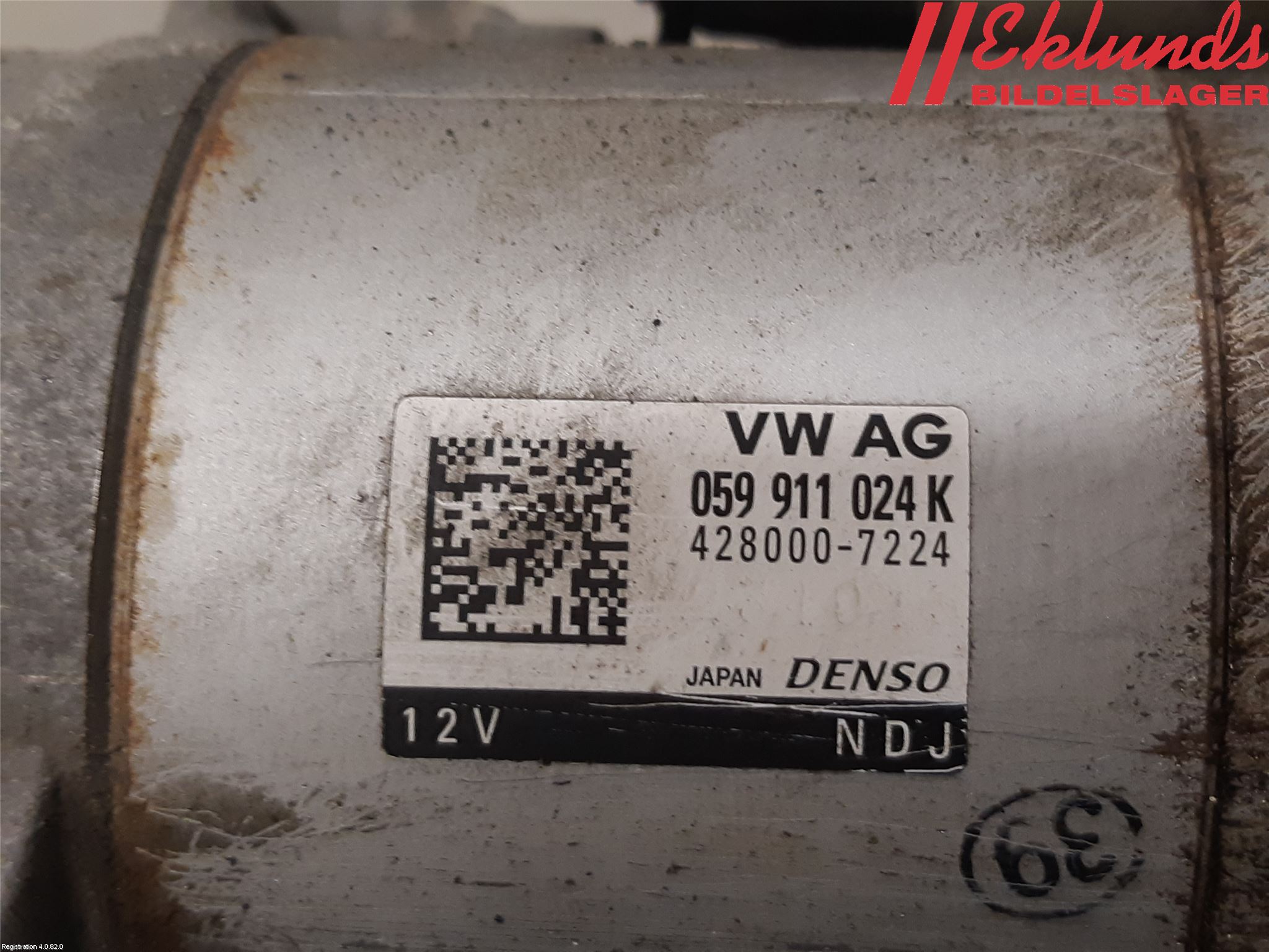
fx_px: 953
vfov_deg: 53.1
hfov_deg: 67.3
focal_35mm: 26
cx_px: 634
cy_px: 476
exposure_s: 1/50
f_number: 1.7
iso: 125
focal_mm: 3.93
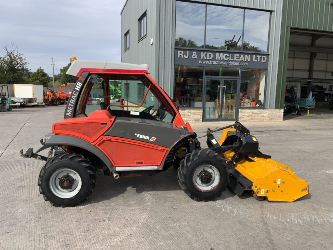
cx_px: 166
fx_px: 279
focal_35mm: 29
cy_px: 125
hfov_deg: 61.7
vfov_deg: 48.2
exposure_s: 1/1311
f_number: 1.8
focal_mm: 3
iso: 16
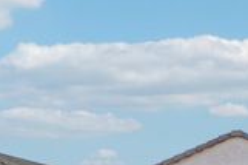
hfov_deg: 21.0
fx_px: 578
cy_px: 203
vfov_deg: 15.6
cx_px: 357
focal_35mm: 84
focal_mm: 27
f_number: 7.1
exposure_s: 1/1600
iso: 400
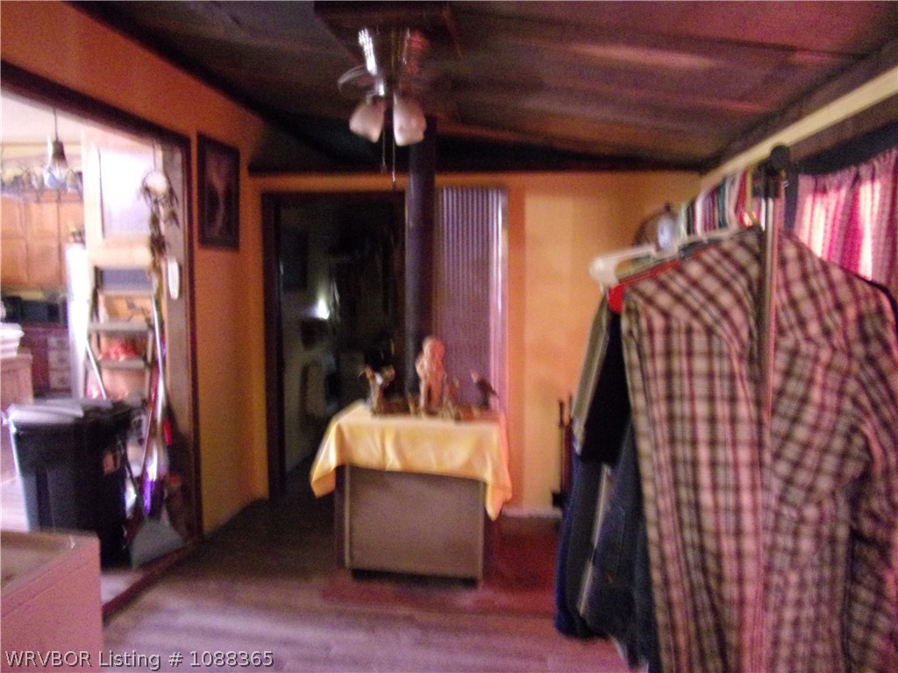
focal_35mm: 24
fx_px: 623
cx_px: 449
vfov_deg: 56.8
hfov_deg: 71.6
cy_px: 336
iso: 800
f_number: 3.3
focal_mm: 4.3
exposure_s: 1/5
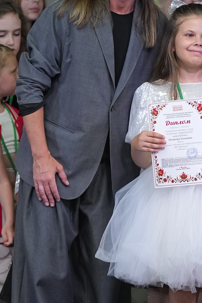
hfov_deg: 2.6
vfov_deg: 3.9
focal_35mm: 531
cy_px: 60
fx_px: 4468
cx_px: 156
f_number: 2.8
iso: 1250
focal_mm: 158
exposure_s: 1/400
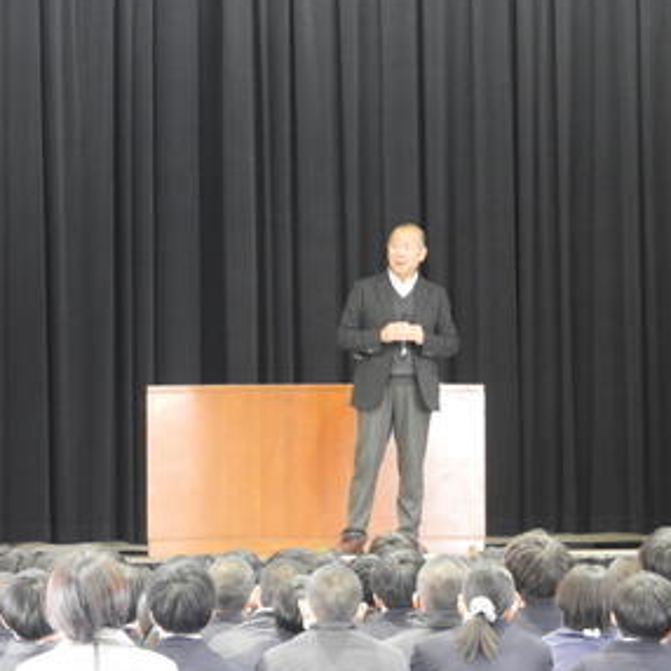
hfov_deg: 7.1
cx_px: 336
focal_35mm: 247
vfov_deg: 7.1
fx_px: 5417
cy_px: 340
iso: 800
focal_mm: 35.8
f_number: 5.3
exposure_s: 1/8
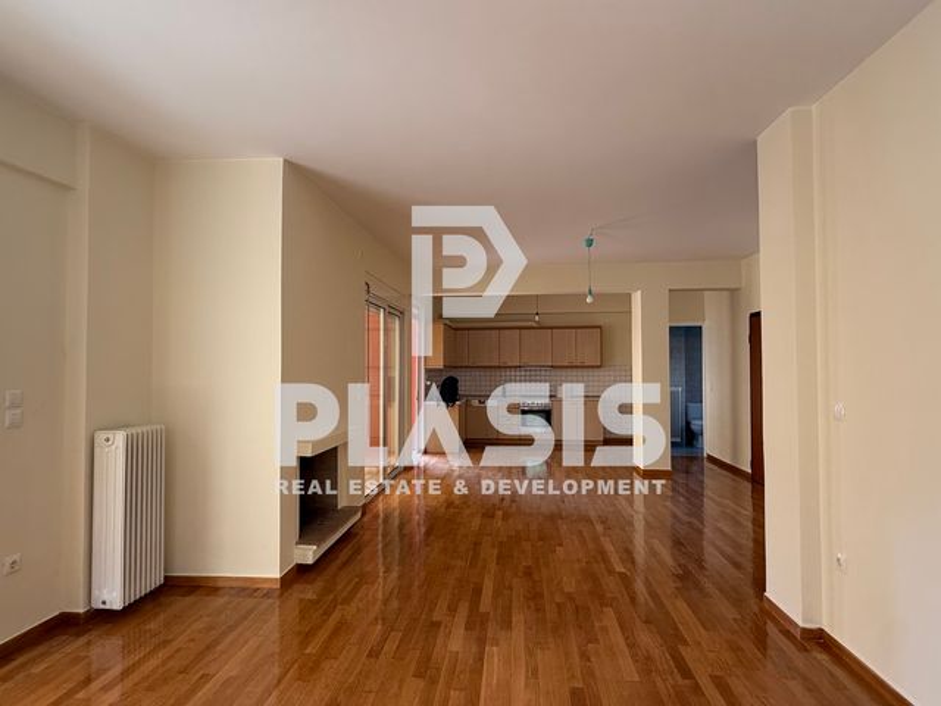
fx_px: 381
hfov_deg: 102.1
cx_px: 470
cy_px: 353
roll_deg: +1.2
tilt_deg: +1.9
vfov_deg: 85.7
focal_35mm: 14
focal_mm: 2.22
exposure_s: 1/99
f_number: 2.2
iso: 160
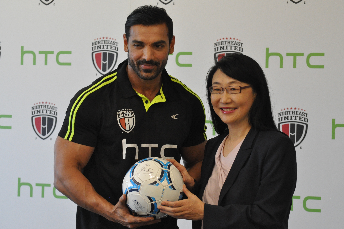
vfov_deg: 9.6
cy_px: 114
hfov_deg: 14.4
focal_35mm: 142
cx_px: 172
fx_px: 1360
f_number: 5.6
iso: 2000
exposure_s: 1/125
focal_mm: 95
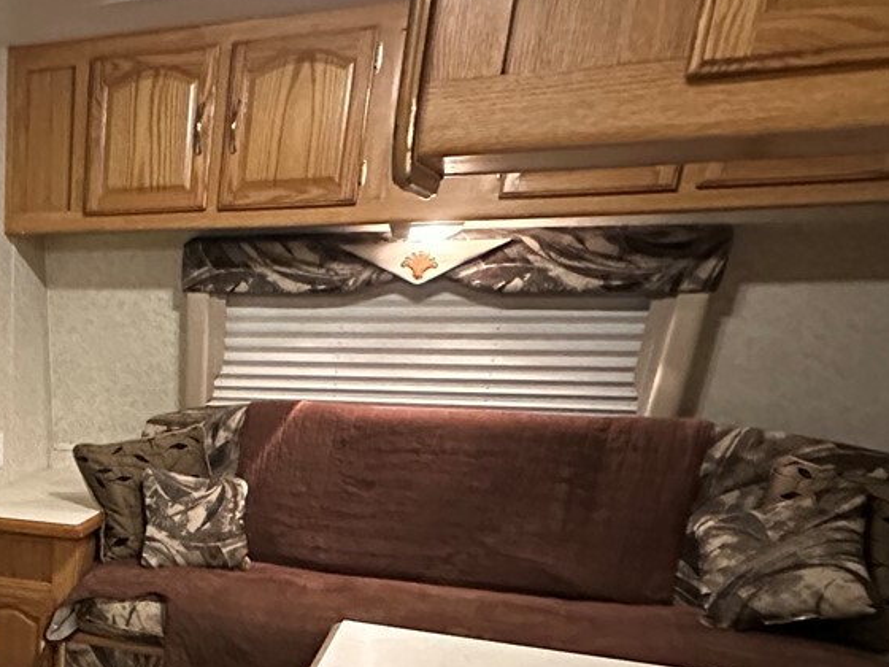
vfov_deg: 33.1
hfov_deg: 38.5
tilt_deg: -22.2
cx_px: -94
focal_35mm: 40
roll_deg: +1.2
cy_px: 662
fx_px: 1027
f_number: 2.2
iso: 1250
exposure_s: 1/52
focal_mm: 2.22
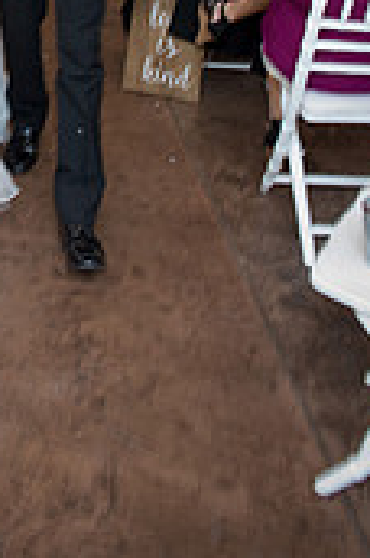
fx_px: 1052
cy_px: -162
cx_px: -57
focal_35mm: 68
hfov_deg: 19.0
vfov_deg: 25.6
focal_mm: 26
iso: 1600
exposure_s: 1/30
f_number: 4
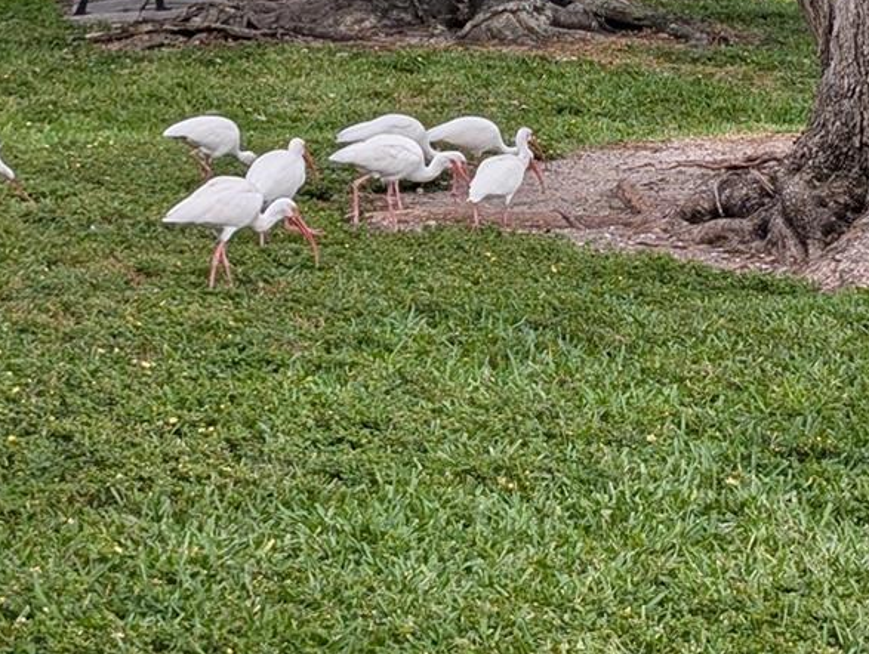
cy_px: -56
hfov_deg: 14.8
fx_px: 3344
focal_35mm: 133
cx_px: 509
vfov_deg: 11.0
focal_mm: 6.9
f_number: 1.68
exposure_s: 1/906
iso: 20
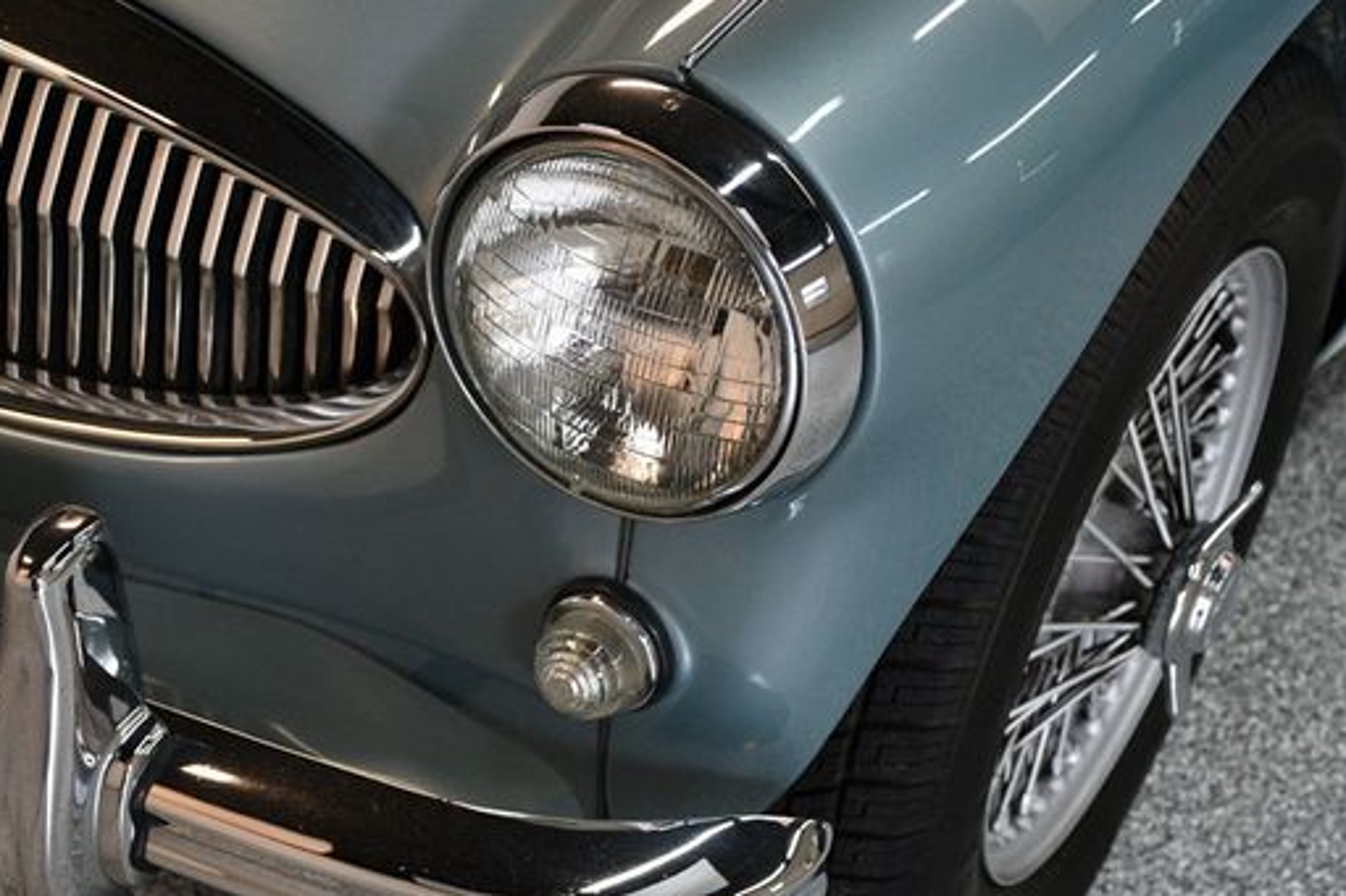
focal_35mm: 65
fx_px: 2429
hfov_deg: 30.9
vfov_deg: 20.9
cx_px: 534
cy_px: 512
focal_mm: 35
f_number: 4.2
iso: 900
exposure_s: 1/125
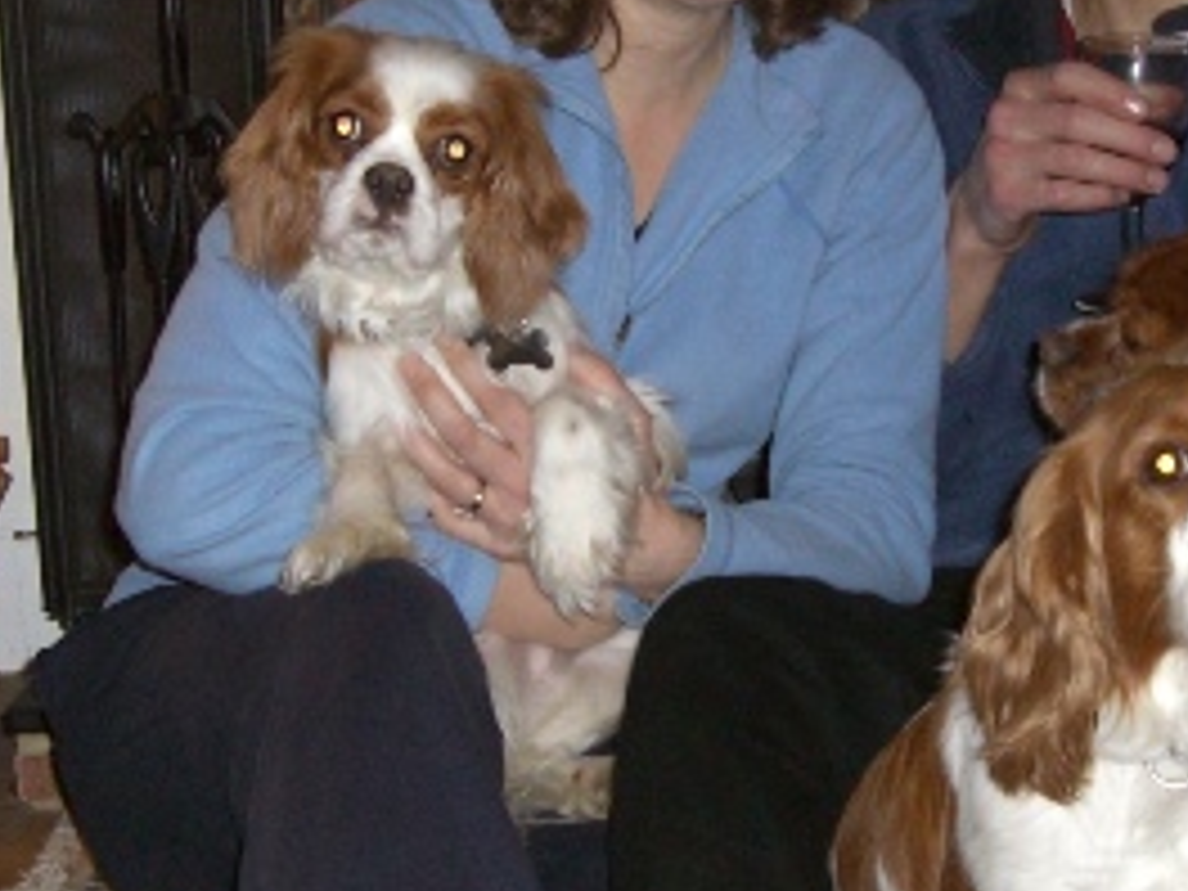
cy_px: 315
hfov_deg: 21.3
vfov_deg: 16.0
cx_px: 734
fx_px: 3157
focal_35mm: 92
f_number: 2.8
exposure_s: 1/60
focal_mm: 7.9
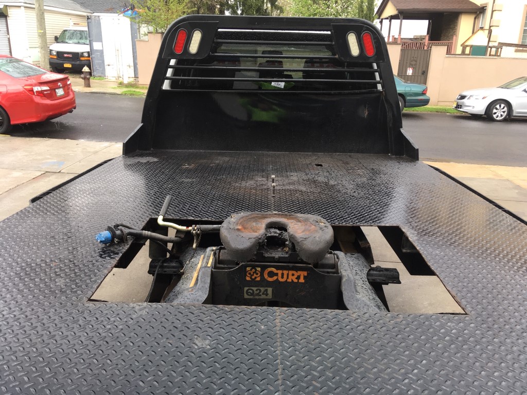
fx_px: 442
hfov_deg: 61.7
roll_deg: -1.3
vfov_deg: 48.2
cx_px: 264
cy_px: 198
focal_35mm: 29
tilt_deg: -19.0
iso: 40
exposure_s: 1/120
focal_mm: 4.15
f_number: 2.2
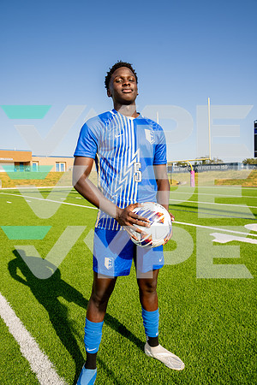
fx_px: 257
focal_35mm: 24
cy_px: 192
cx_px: 128
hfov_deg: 53.1
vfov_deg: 73.7
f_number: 7.1
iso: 50
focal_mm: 24
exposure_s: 1/125
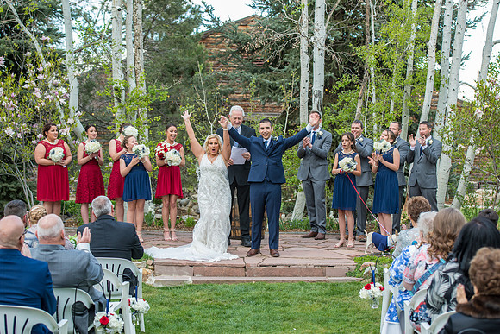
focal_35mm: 102
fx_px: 1417
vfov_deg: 13.4
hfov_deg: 20.0
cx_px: 250
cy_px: 167
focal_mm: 102
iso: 400
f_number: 5
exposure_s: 1/200
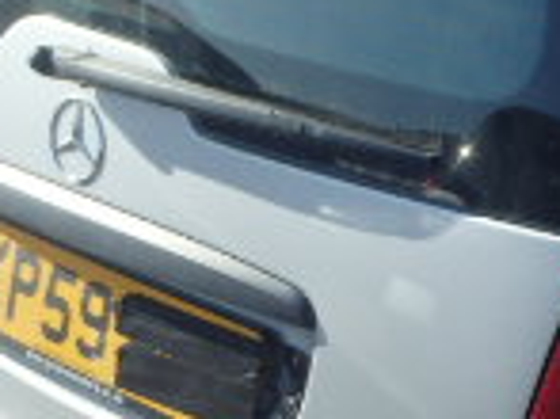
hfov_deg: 15.4
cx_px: 731
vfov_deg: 12.1
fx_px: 1972
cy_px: 267
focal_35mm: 122
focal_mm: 5
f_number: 3.9
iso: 125
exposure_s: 1/640
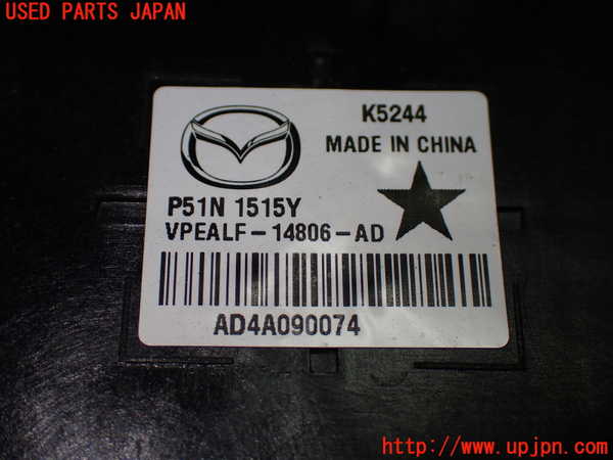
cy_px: 230
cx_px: 306
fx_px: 956
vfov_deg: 27.0
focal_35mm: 54
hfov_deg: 35.5
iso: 160
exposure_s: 1/200
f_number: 3.3
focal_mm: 9.65
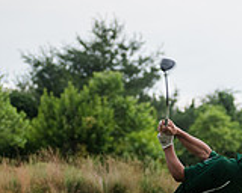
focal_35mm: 272
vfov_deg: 5.7
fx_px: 1948
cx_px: 265
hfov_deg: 7.1
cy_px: 201
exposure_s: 1/800
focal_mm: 80
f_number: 3.5
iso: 400
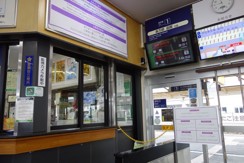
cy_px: 82
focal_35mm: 28
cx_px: 122
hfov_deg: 65.5
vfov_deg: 46.4
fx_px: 190
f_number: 2
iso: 125
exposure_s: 1/100
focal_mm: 10.4
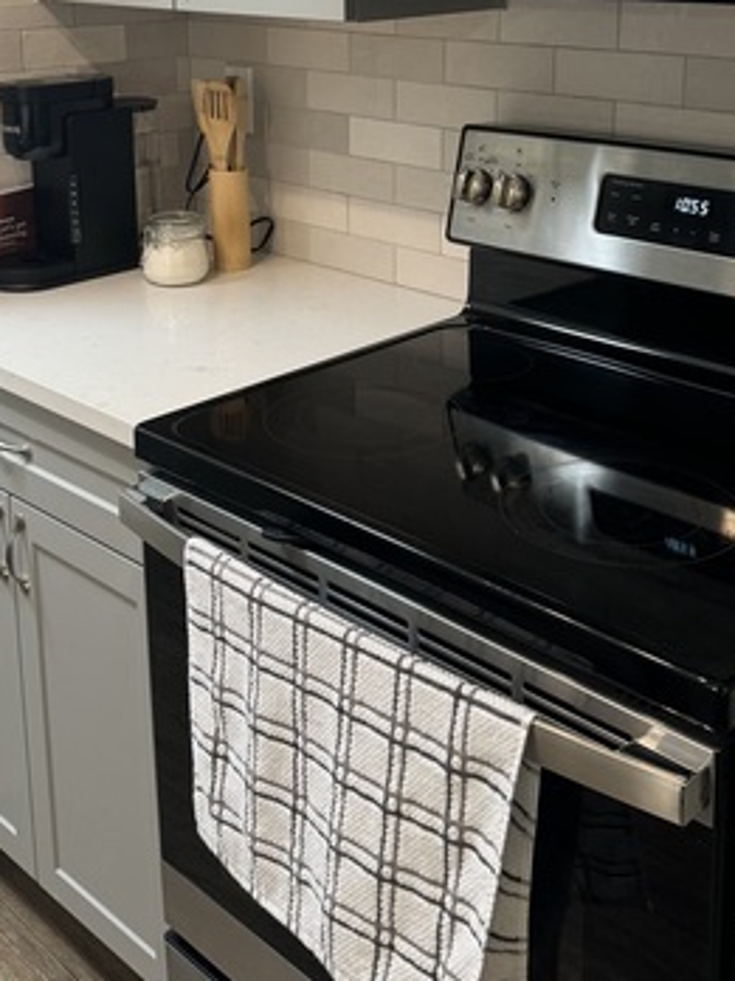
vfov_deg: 39.7
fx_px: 1302
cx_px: 355
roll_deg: +1.2
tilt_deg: -13.8
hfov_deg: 31.5
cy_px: 207
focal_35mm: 46
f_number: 1.78
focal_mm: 6.76
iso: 200
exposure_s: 1/120
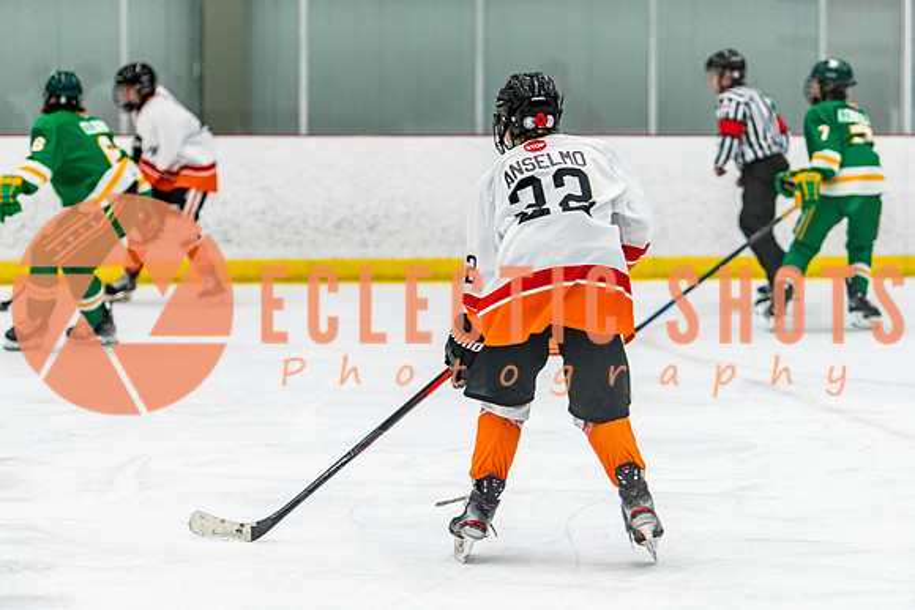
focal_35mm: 146
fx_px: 3720
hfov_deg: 14.0
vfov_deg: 9.4
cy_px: 333
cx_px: 598
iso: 1250
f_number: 2.8
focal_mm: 105
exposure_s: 1/640
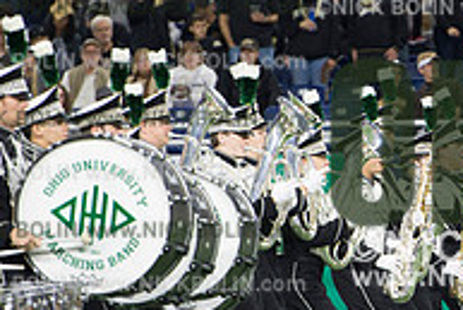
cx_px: 499
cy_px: 173
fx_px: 7529
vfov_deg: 2.4
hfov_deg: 3.5
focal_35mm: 585
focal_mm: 195
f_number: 3.5
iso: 2500
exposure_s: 1/1000
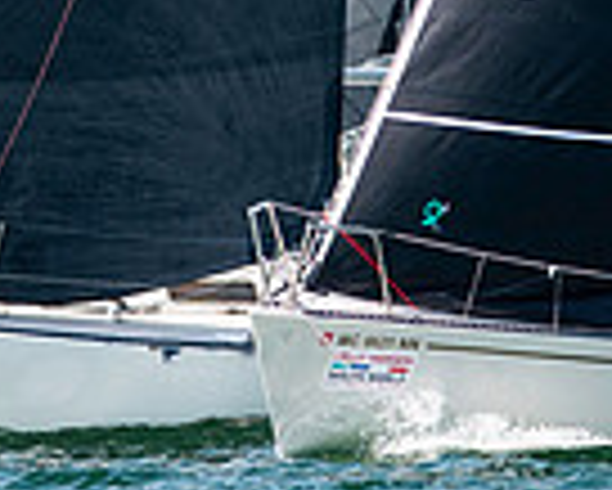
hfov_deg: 1.0
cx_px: 170
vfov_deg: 0.8
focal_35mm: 1945
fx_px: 35255
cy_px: -343
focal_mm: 300
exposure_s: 1/2000
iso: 200
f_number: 5
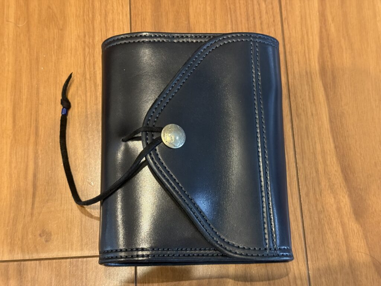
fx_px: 528
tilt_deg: -73.9
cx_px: 190
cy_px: 143
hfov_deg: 39.7
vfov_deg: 30.3
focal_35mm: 48
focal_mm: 6.76
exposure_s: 1/25
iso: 400
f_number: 1.78
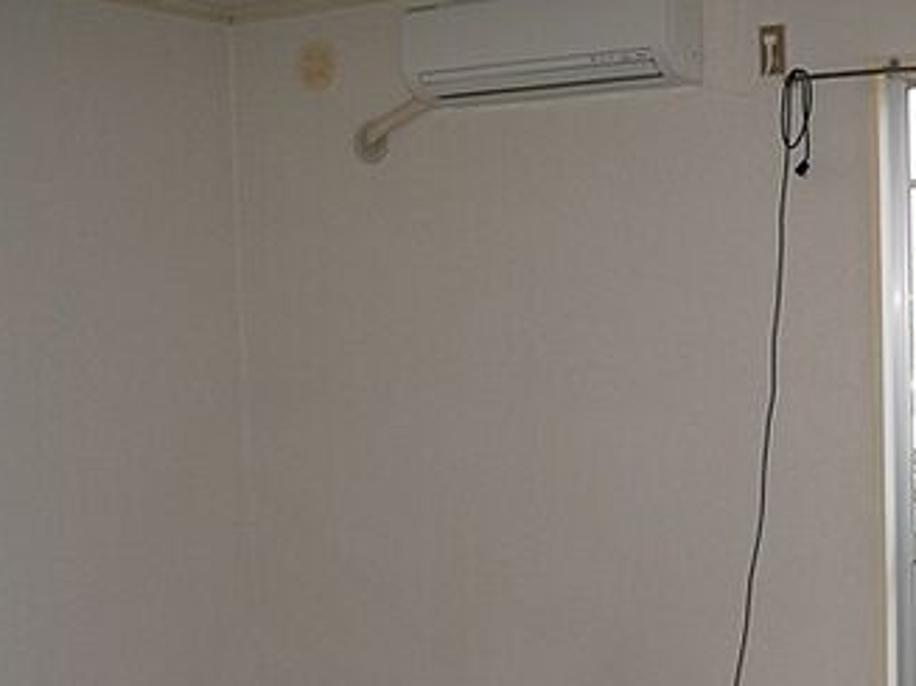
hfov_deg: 28.8
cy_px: 608
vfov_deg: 21.8
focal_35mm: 66
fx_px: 1746
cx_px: 714
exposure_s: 1/100
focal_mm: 6
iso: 80
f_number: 2.8
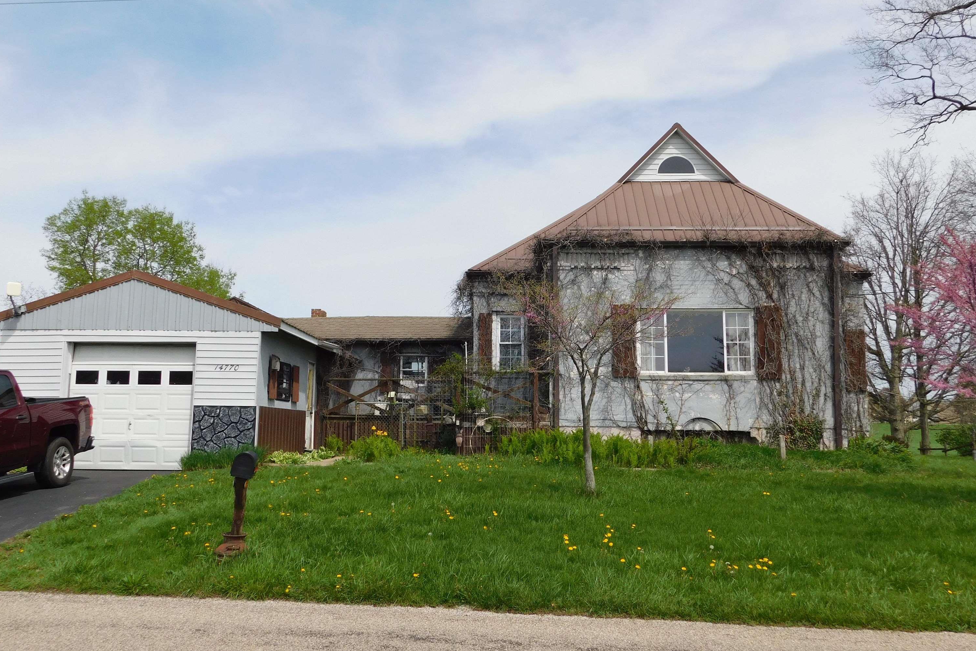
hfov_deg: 58.7
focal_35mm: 32
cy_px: 295
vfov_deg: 41.1
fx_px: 868
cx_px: 488
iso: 125
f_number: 6.4
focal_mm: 5.3
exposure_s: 1/500
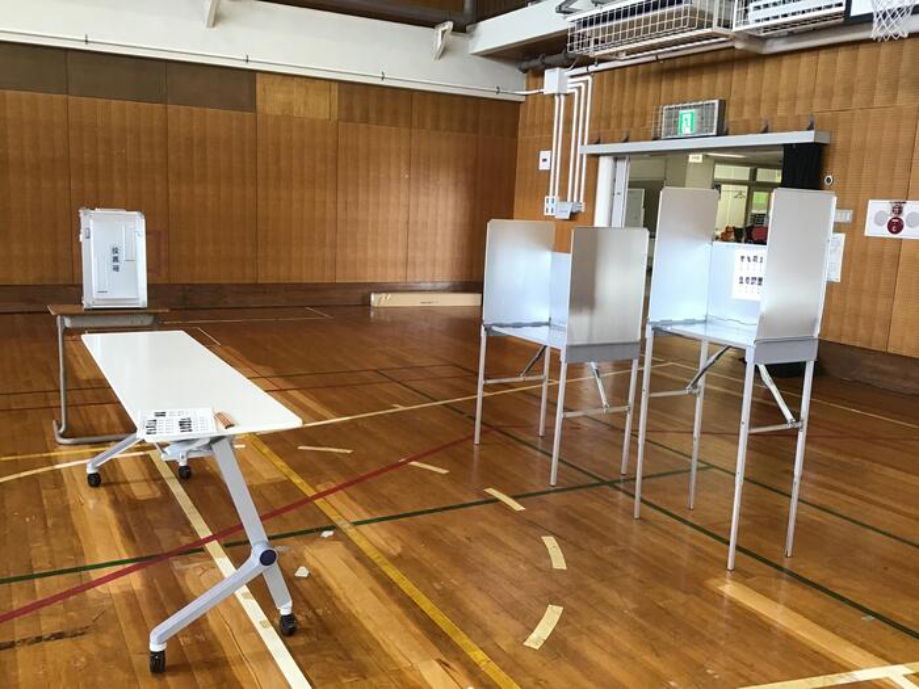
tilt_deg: -9.9
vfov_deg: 45.4
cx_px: 460
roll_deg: -2.4
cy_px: 344
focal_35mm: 31
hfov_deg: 58.4
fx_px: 823
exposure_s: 1/30
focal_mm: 3.3
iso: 50
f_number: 2.4
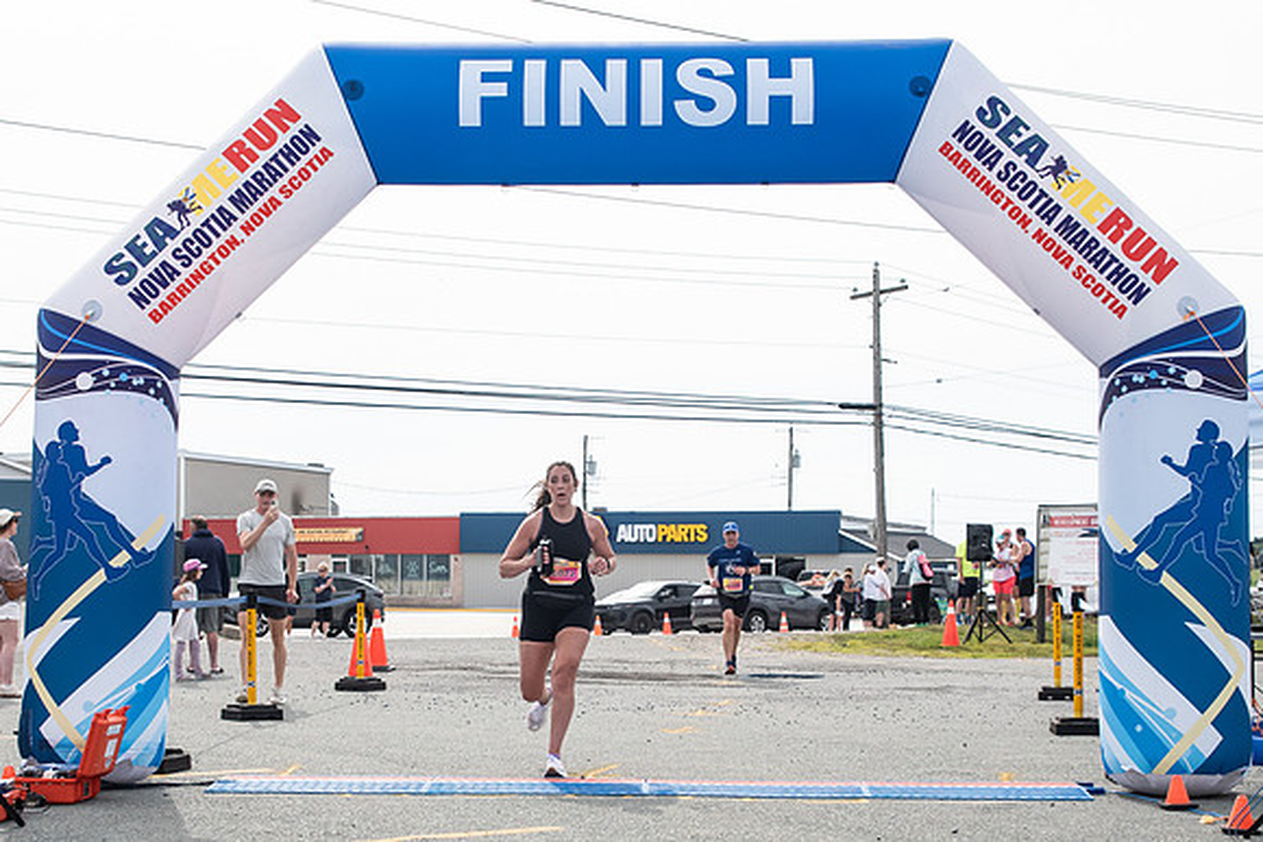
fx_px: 2101
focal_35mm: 60
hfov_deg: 33.4
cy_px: 558
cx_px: 564
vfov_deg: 22.6
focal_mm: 35
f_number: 4
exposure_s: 1/3200
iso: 800
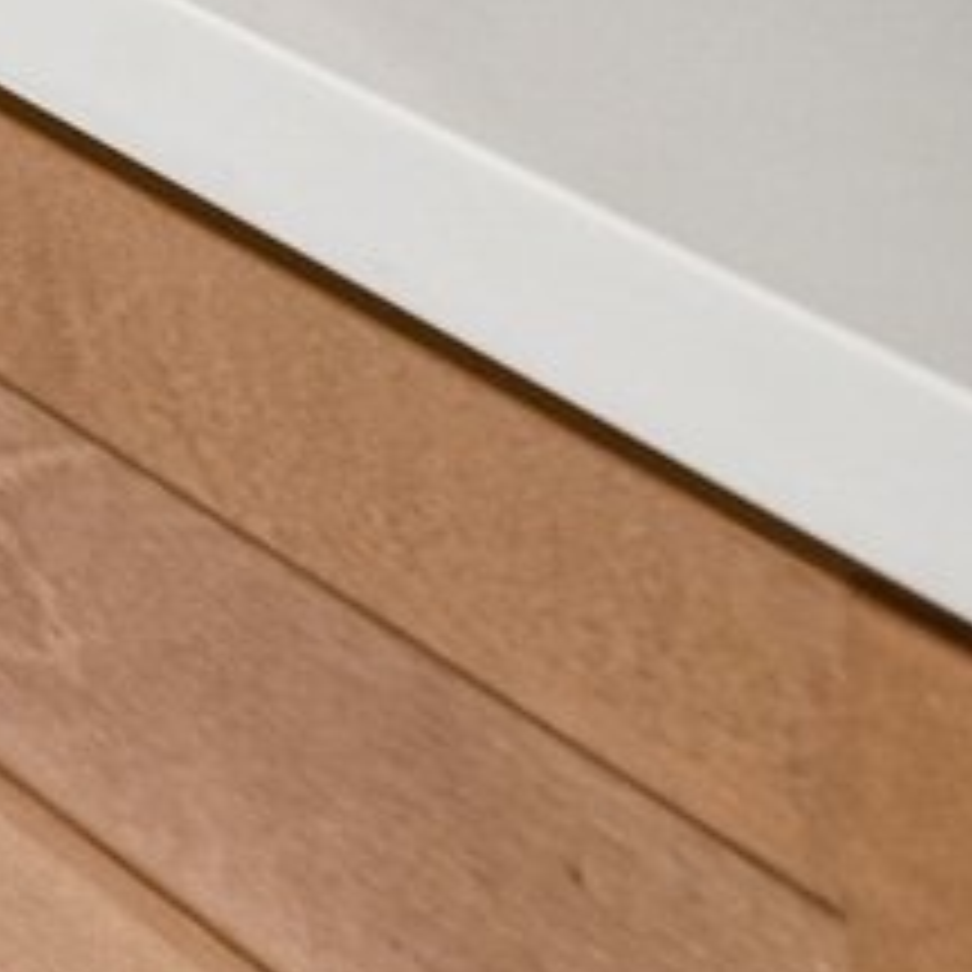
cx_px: -3150
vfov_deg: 9.2
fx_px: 5115
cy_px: -1726
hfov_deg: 7.2
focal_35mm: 161
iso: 100
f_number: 8
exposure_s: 1/20
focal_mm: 20
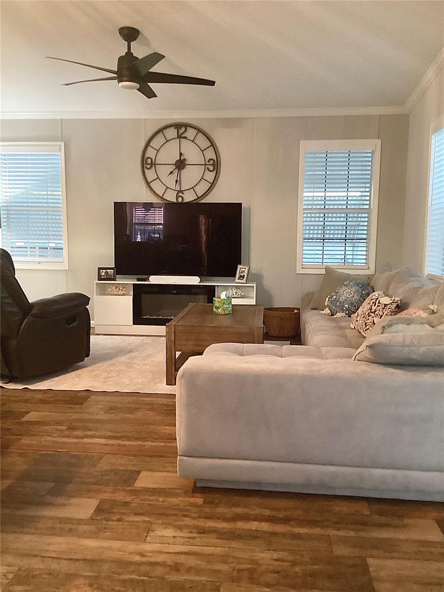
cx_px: 222
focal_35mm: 31
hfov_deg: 45.4
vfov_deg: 58.4
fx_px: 530
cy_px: 296
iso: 500
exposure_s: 1/30
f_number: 2.4
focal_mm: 3.3
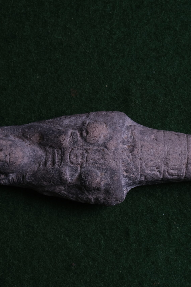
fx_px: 995
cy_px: 144
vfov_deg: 16.4
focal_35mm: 125
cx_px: 118
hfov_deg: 11.0
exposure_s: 1/100
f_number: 11
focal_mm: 55
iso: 400
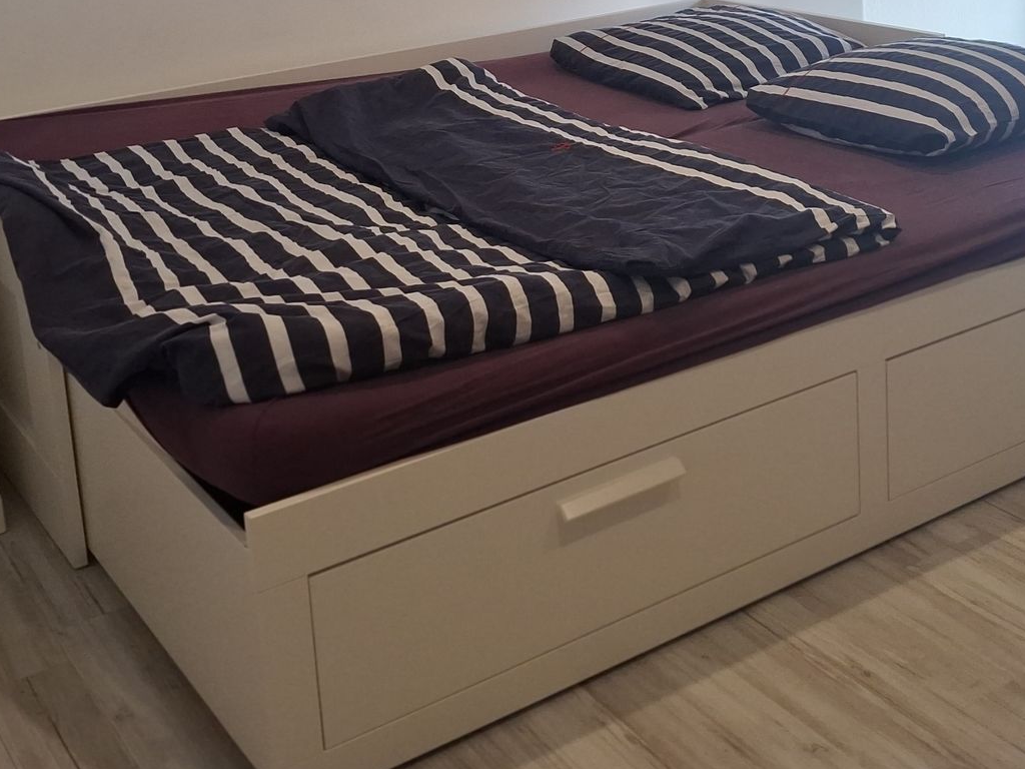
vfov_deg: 27.7
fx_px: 1481
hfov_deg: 38.1
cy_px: 36
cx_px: 597
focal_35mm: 50
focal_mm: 4.69
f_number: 1.8
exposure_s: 1/100
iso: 50
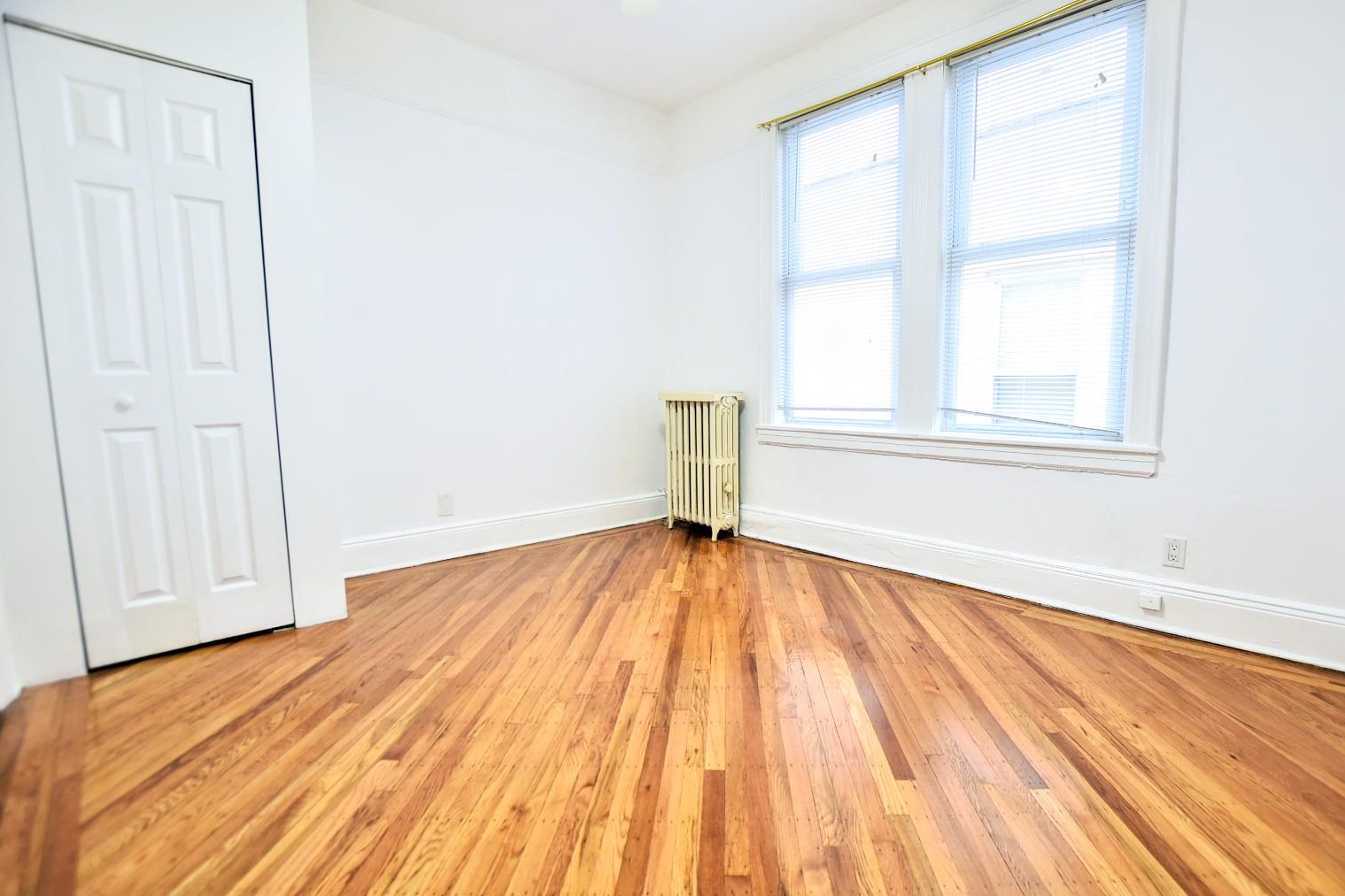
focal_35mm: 16
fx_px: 598
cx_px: 704
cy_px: 463
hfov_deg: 96.7
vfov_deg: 73.7
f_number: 3.5
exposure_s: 1/20
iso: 100
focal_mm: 10
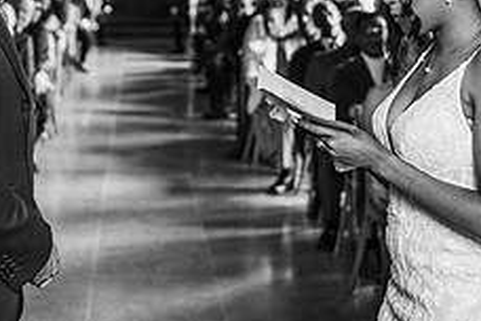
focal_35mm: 89
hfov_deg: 22.7
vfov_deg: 15.0
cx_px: 137
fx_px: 1189
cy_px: -34
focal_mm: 35
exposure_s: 1/200
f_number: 2.2
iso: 1000
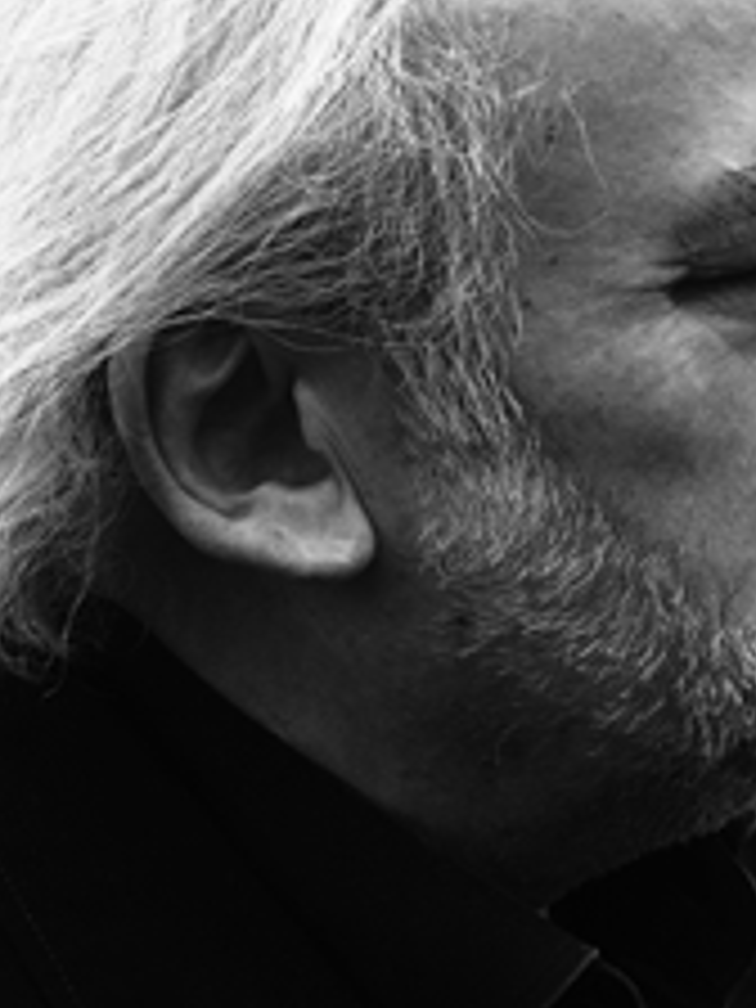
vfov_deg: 28.1
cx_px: 608
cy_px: 374
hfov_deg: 21.0
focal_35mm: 69
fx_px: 2009
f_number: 2.2
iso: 32
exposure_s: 1/210
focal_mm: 4.15
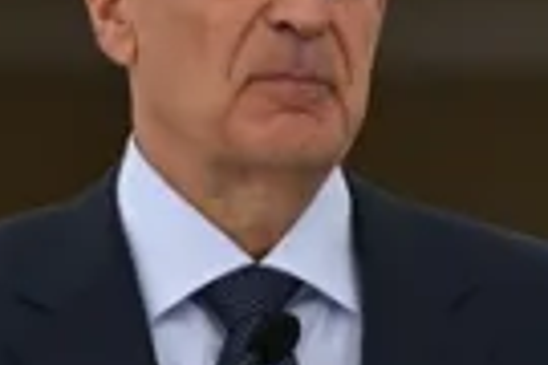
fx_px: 23166
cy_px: 837
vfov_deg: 0.9
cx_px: 41
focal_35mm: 1522
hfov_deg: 1.4
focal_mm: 200
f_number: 2.8
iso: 220
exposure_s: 1/400
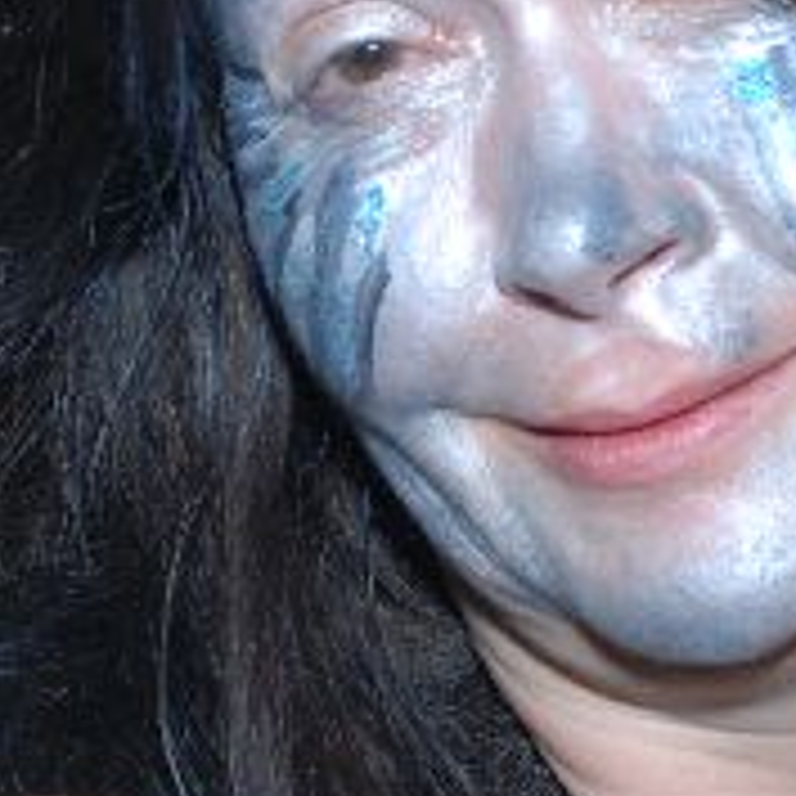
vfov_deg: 9.1
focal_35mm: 192
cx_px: 499
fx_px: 4995
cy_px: 281
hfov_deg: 9.1
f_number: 4
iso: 200
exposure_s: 1/60
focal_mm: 26
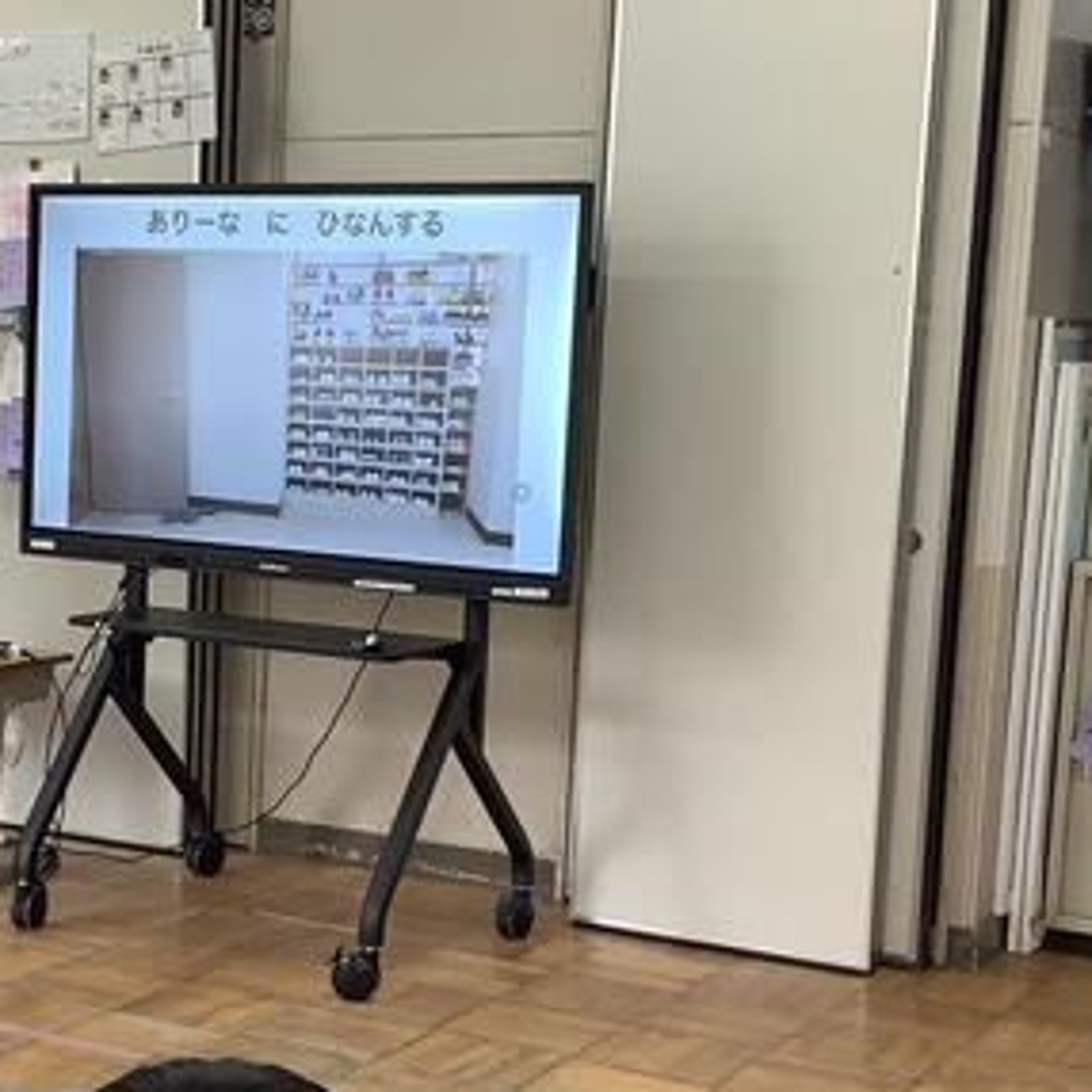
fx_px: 2391
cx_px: 206
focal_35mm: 67
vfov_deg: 25.7
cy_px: 666
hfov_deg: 25.3
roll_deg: -0.7
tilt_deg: -8.9
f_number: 2.4
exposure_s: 1/60
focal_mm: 3.3
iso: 64
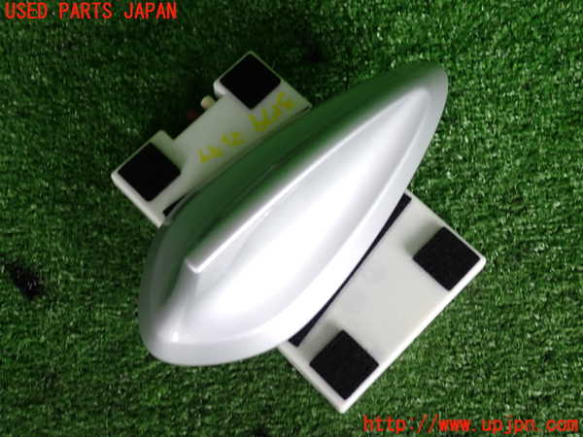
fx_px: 741
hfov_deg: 42.9
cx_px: 292
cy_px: 218
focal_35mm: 44
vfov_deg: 32.9
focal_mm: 7.84
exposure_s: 1/50
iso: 200
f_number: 2.9
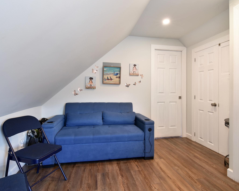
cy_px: 91
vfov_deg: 69.2
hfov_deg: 81.5
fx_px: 139
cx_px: 123
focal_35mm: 20
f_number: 11
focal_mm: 11
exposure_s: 1/10
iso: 640
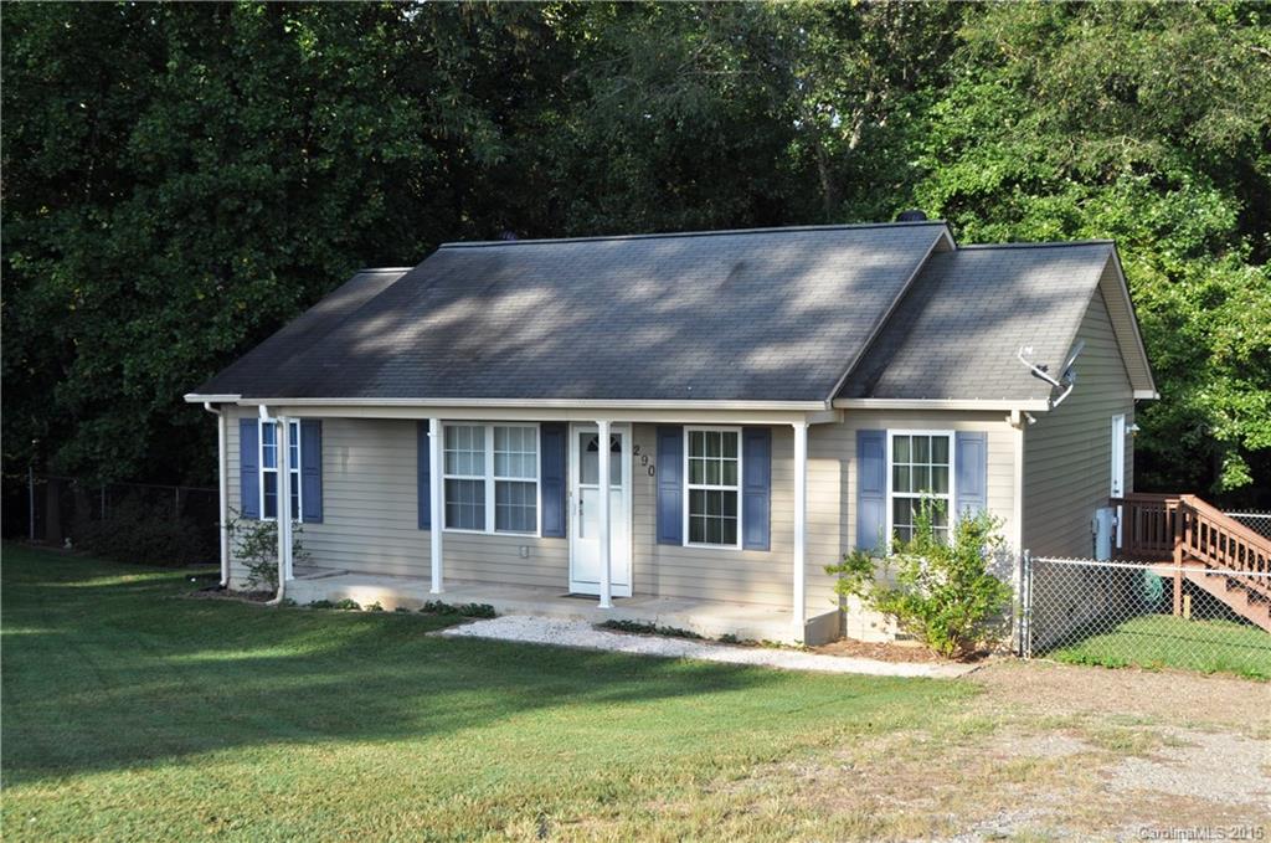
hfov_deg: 49.6
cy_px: 422
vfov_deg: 34.1
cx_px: 636
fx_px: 1375
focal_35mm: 39
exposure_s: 1/200
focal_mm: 26
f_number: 10
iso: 200
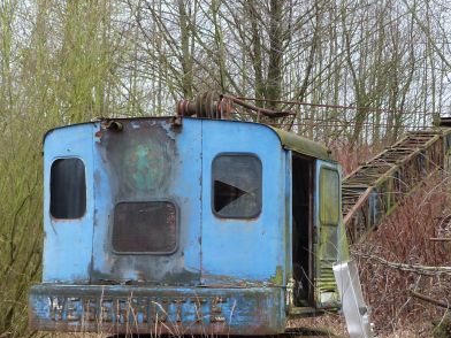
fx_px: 1329
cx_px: 258
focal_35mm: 102
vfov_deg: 14.5
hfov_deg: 19.3
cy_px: 229
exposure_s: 1/60
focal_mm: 9
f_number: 3.2
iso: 160
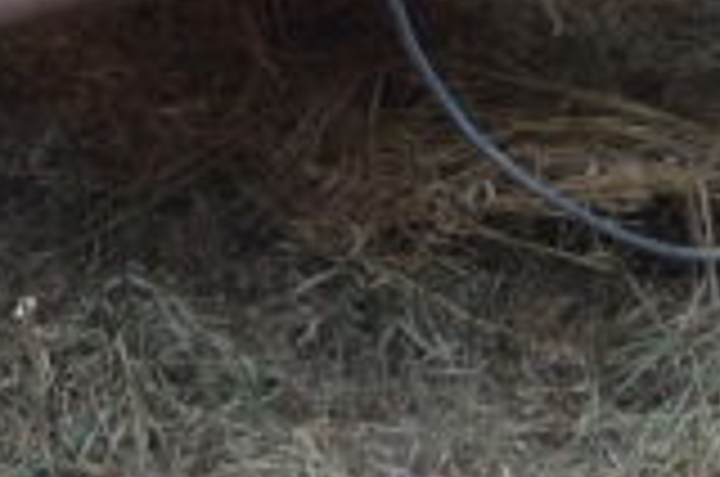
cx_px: 135
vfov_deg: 5.7
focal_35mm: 225
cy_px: -916
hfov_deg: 9.1
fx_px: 4491
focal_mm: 24
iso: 400
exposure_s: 1/60
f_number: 4
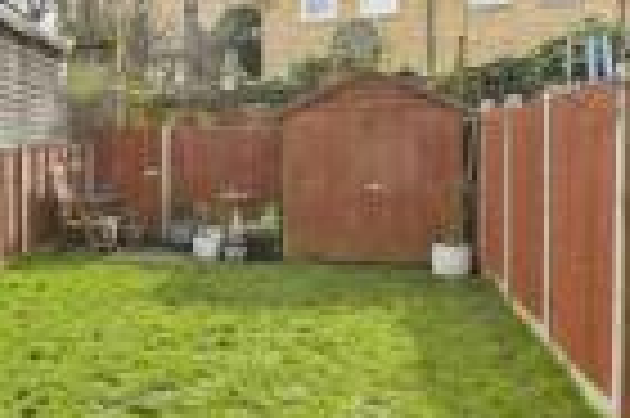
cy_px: 173
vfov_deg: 26.4
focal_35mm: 51
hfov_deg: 35.0
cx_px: -14
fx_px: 891
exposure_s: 1/125
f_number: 8
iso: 160
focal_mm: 10
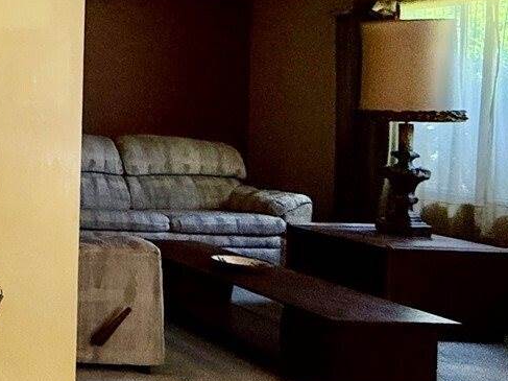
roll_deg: +1.2
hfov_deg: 25.7
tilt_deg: -0.2
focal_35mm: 46
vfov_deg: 30.8
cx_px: -314
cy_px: 83
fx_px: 675
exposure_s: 1/60
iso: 200
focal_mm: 2.22
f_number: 2.2
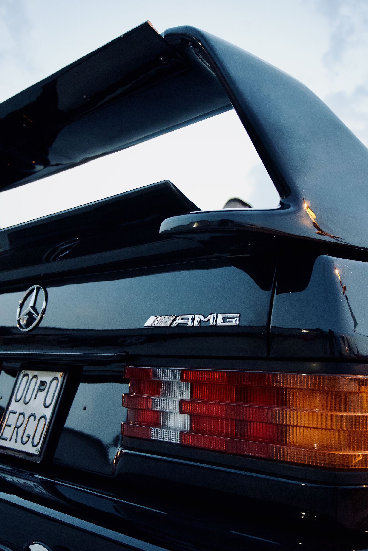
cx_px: 184
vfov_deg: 51.3
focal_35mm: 38
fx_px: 575
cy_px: 276
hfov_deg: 35.5
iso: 2500
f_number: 4.5
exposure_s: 1/160
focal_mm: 25
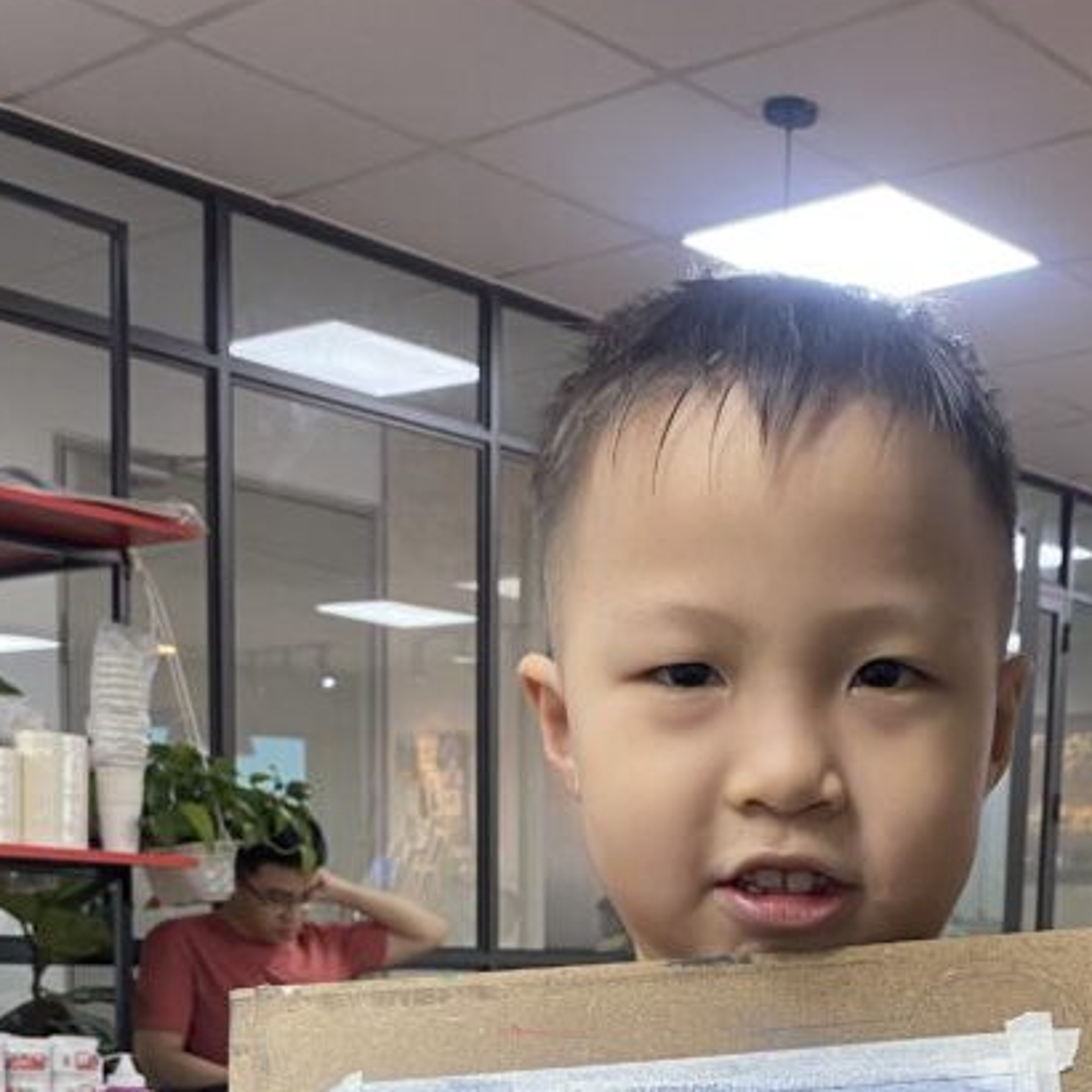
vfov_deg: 27.5
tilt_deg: -8.4
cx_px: 839
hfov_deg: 30.0
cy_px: 1252
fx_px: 1999
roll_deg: -2.3
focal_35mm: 56
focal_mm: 4.25
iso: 64
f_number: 1.8
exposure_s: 1/50
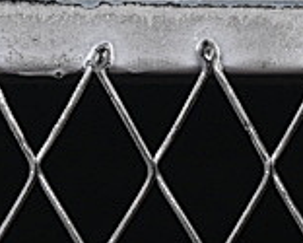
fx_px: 4361
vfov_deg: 3.1
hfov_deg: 4.0
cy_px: -439
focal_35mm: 486
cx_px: 105
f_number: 8
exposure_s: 1/80
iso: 160
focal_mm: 50
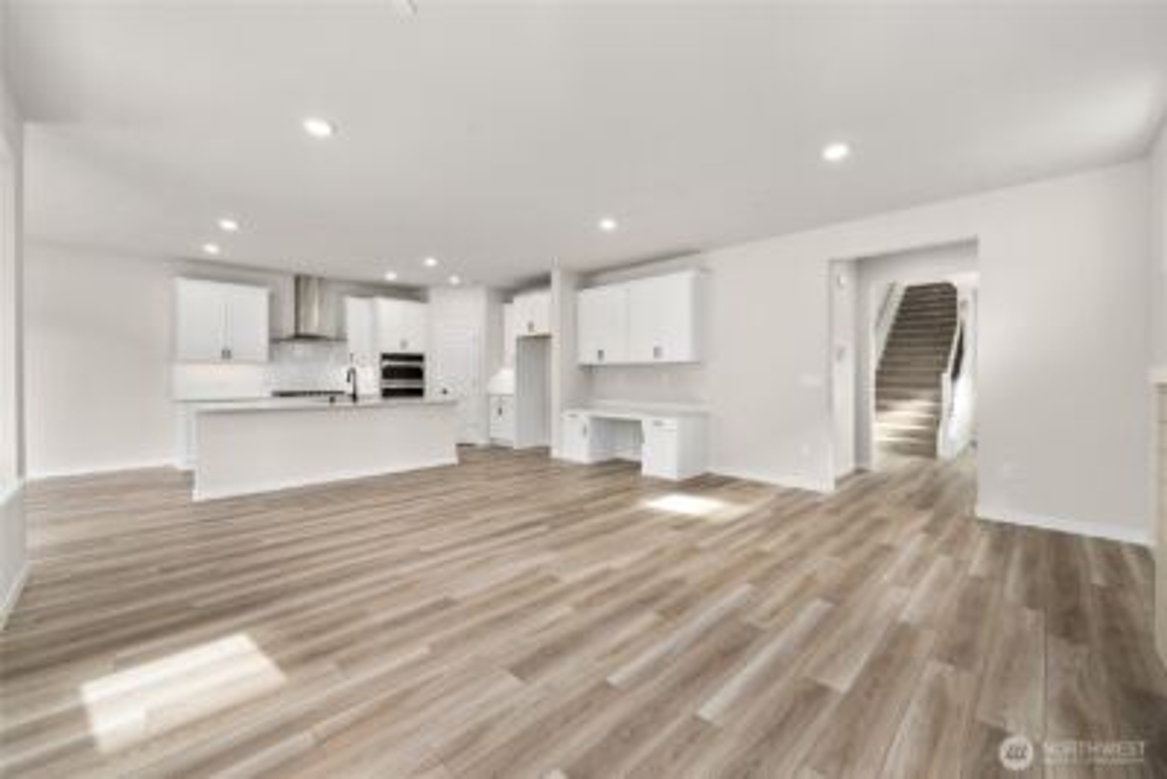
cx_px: 584
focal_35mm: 13
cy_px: 390
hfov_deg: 108.3
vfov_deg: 85.5
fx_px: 422
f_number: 7.1
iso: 1000
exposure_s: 1/15
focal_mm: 13
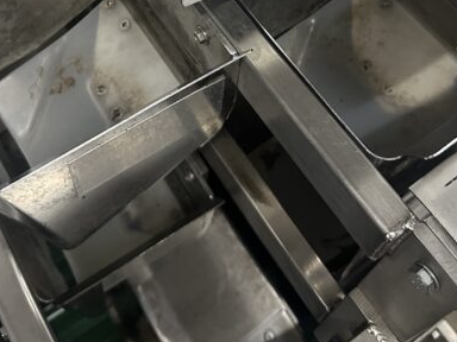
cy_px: 8
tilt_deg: -53.3
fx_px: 634
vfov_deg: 28.6
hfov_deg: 39.6
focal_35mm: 48
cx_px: 194
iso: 640
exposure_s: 1/50
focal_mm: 6.86
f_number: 1.78
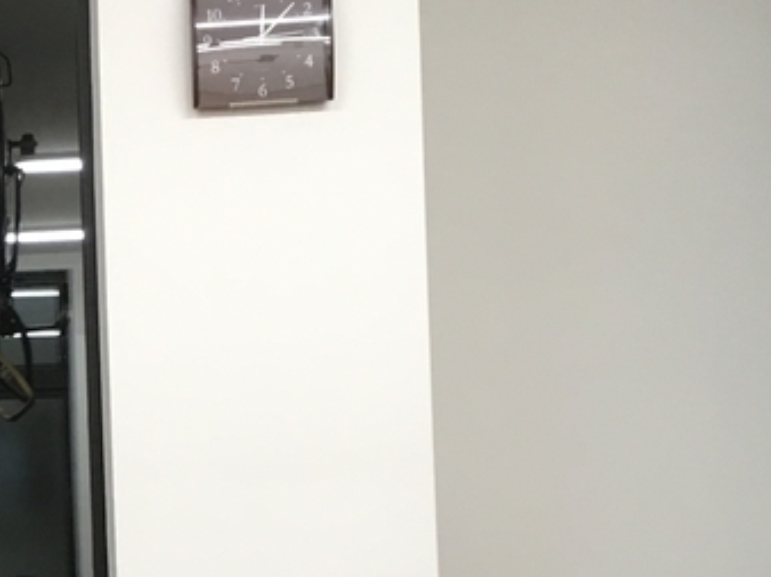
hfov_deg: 17.0
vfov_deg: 14.2
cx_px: -433
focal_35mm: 103
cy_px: 545
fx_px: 2292
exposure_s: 1/30
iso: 80
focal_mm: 4.15
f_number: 2.2
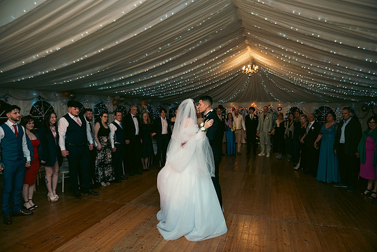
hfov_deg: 73.7
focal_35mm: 24
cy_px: 126
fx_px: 251
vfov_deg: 53.2
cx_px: 188
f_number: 3.5
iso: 800
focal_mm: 24
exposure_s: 1/160
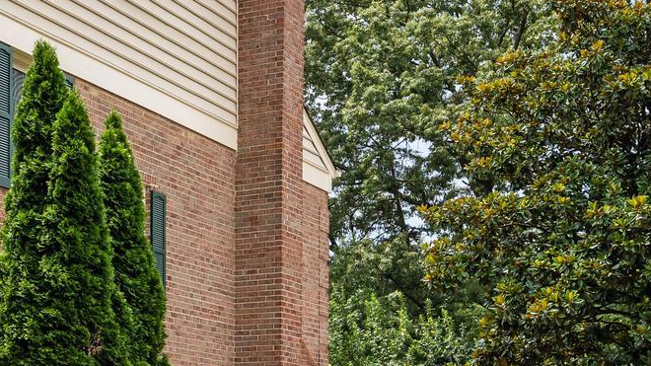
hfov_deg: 24.5
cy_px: 159
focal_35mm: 78
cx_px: -137
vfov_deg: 15.5
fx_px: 1346
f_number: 4.5
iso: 125
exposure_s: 1/800
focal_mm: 24
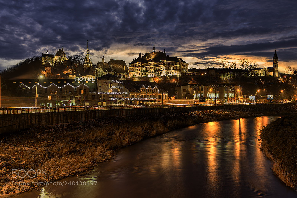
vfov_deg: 31.9
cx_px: 148
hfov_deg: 46.4
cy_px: 99
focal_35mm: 42
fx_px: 347
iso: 64
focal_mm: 42
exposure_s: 1/13
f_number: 8
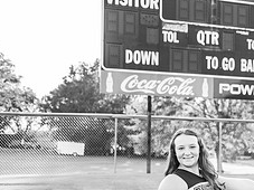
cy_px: 147
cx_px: 245
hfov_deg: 30.7
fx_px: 433
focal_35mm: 59
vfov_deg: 24.5
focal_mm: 24
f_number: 2
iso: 125
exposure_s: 1/500
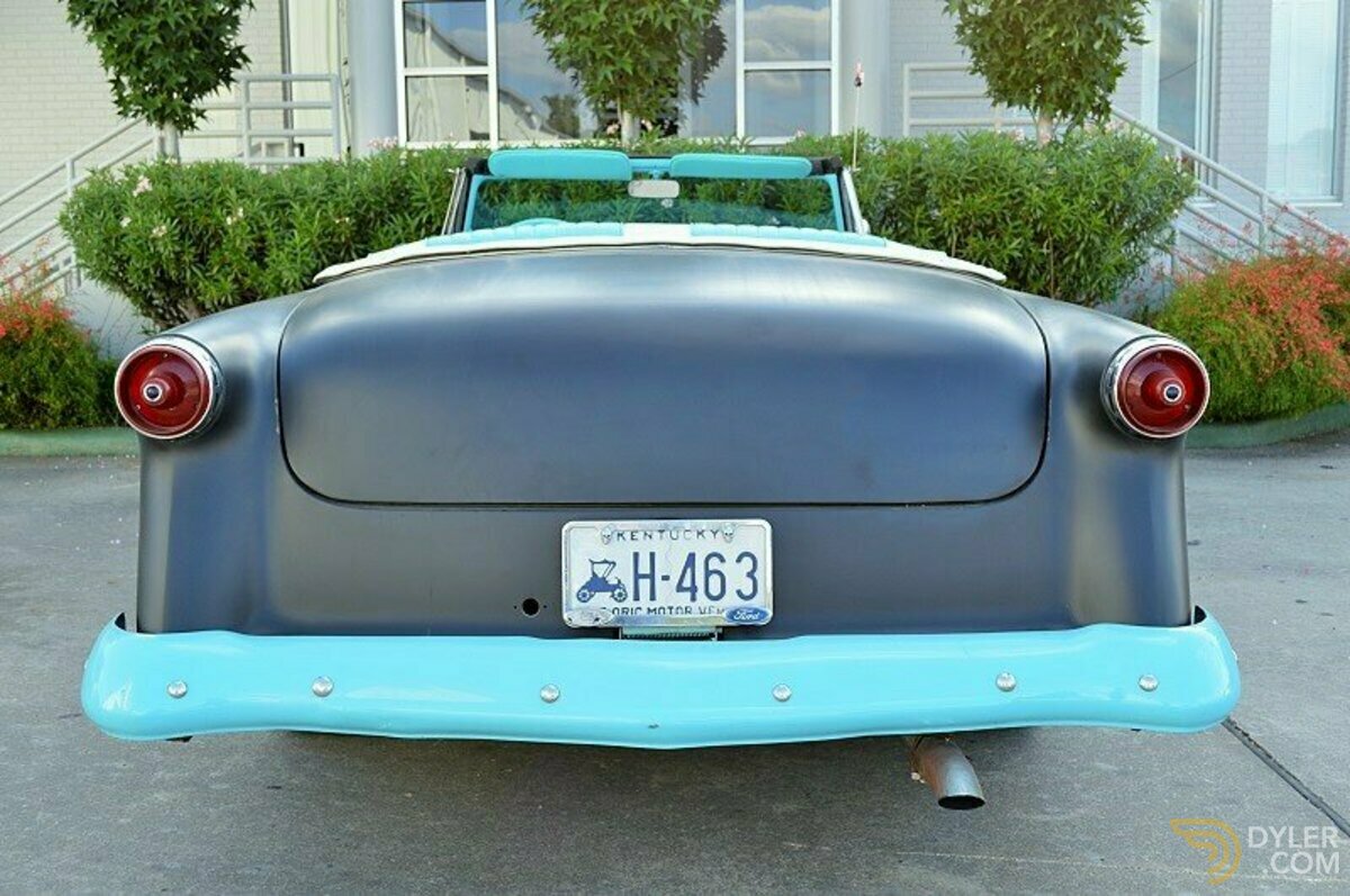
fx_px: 1348
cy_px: 448
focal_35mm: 36
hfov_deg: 53.2
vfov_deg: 36.8
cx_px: 675
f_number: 5.6
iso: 200
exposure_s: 1/125
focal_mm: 24
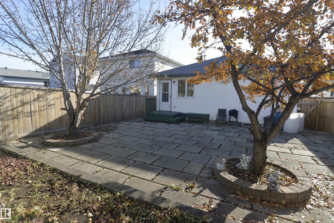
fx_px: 167
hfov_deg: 90.0
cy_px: 112
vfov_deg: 67.4
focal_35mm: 18
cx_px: 167
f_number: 6.3
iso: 100
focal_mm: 18
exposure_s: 1/160
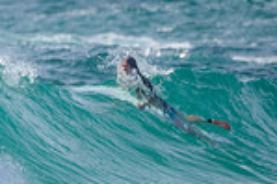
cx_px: -98
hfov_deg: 0.9
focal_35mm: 2388
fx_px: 18354
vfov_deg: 0.6
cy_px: 143
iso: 110
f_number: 5.6
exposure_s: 1/2000
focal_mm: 500
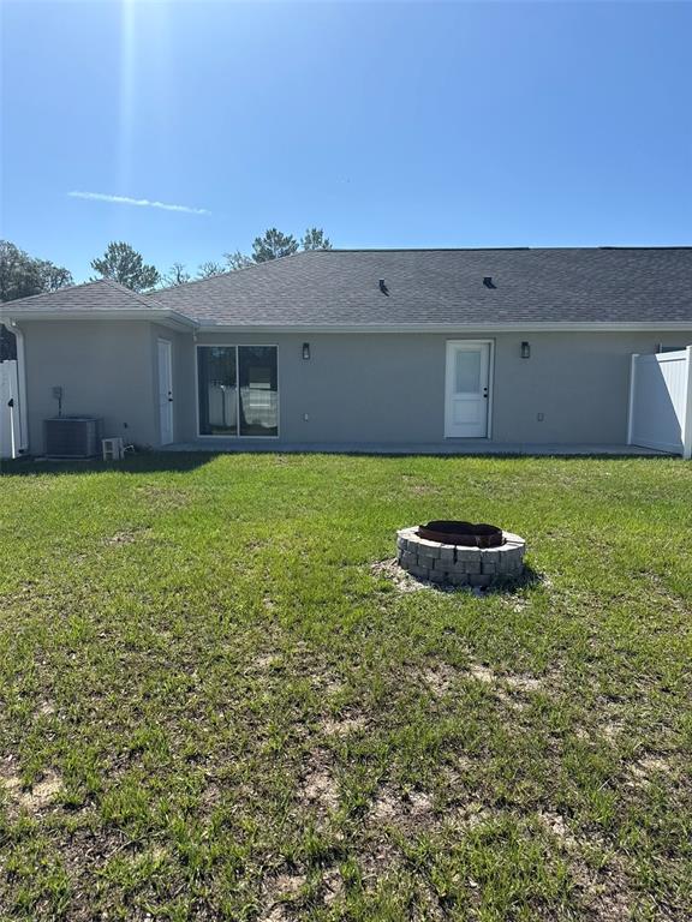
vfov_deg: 71.6
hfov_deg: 56.8
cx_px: 346
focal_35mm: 24
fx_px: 640
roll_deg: -0.6
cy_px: 461
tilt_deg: -6.0
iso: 80
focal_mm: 6.76
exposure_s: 1/5319
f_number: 1.78
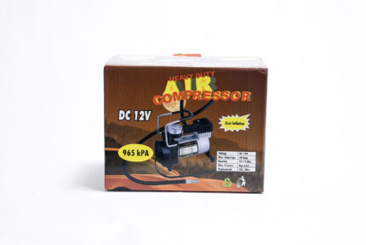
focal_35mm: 69
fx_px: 702
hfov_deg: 29.2
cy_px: 122
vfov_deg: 19.7
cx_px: 183
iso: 3200
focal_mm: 69
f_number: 8
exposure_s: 1/250
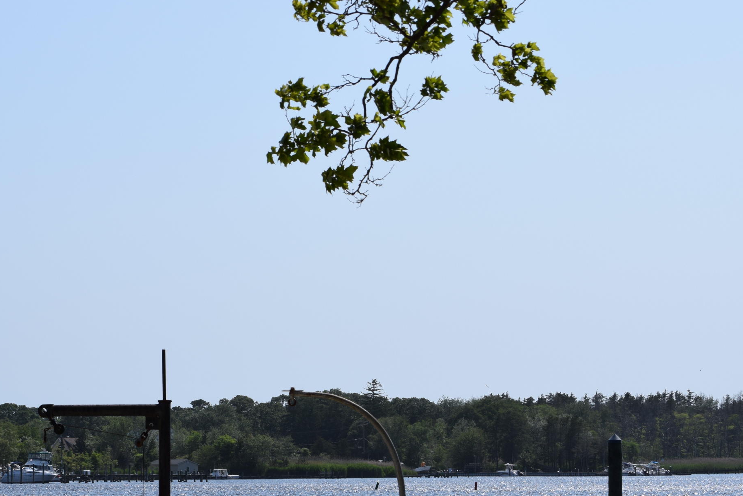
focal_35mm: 136
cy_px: 407
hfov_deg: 15.1
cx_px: 359
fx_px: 2803
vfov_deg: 10.1
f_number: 11
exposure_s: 1/500
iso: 200
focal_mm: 55
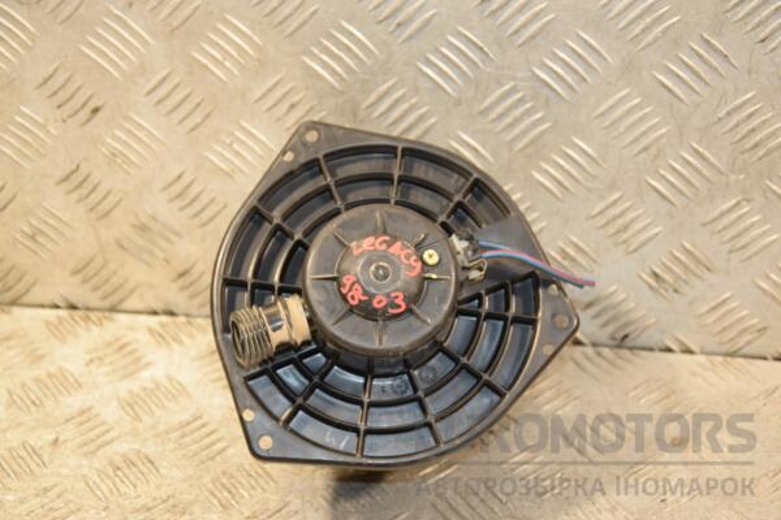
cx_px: 390
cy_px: 260
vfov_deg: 18.2
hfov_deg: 27.0
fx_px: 1627
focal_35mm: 75
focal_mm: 50
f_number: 5
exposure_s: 1/100
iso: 800
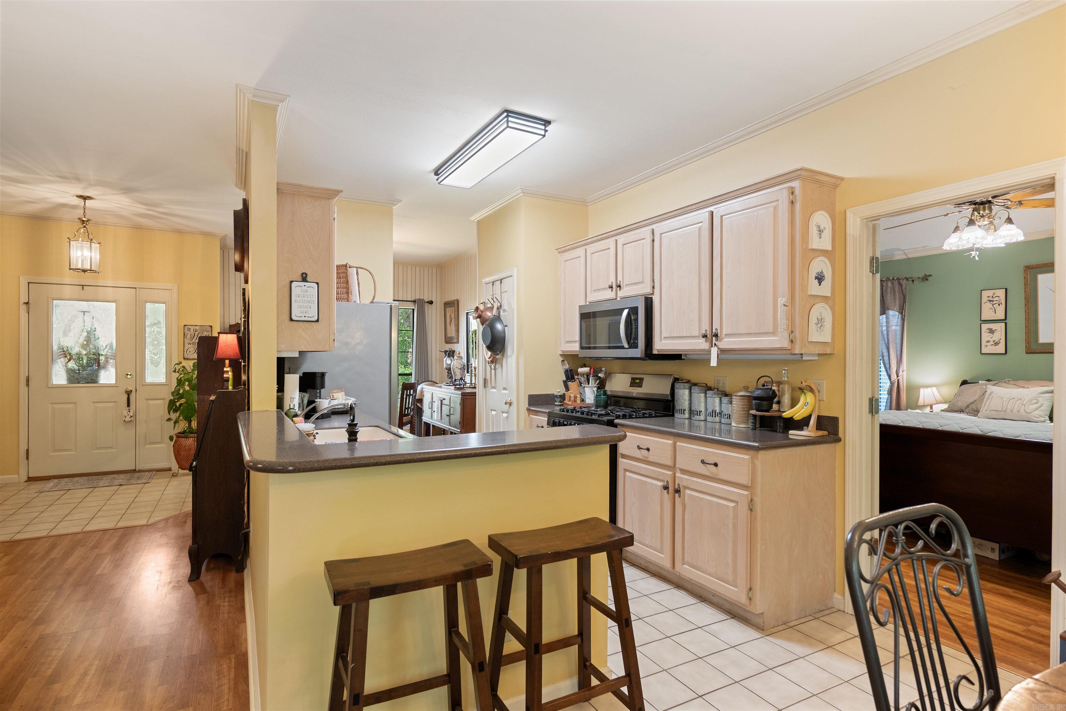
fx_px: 533
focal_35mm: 18
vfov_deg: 67.4
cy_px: 356
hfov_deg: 90.0
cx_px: 533
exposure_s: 1/15
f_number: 5.6
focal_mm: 18
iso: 1600
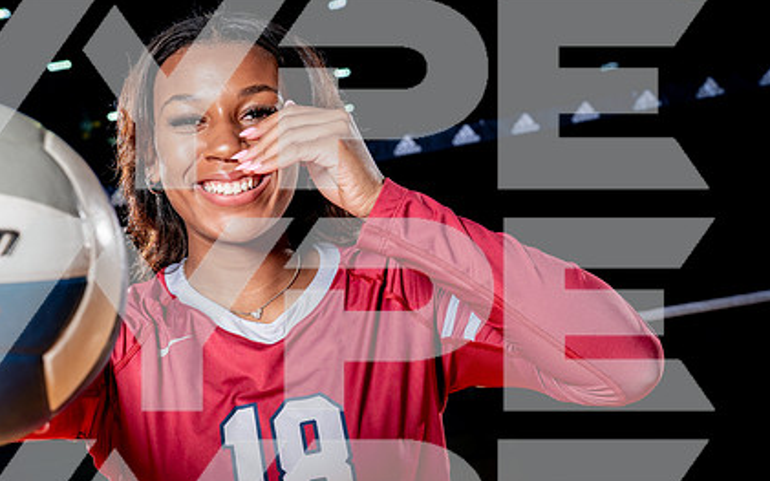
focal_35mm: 73
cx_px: 249
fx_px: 1532
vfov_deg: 17.8
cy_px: 315
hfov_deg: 28.0
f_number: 7.1
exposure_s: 1/250
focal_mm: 52
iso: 250
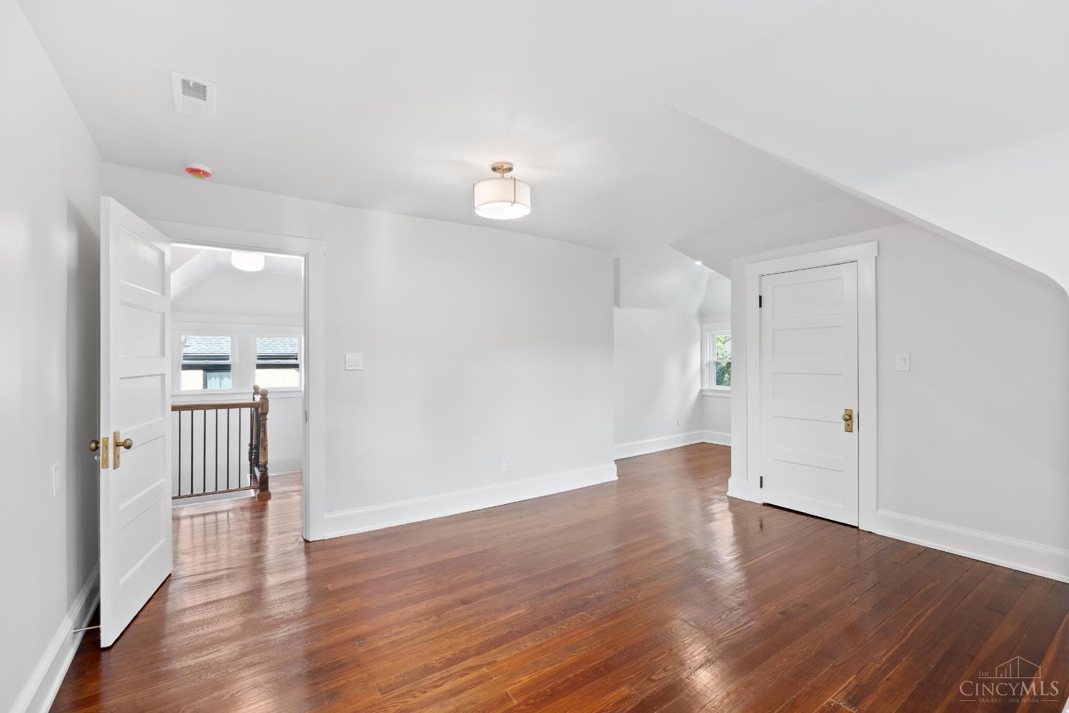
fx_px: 445
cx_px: 534
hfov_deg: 100.4
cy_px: 356
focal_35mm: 15
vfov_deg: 77.3
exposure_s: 1/3
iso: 250
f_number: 5.6
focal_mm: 10
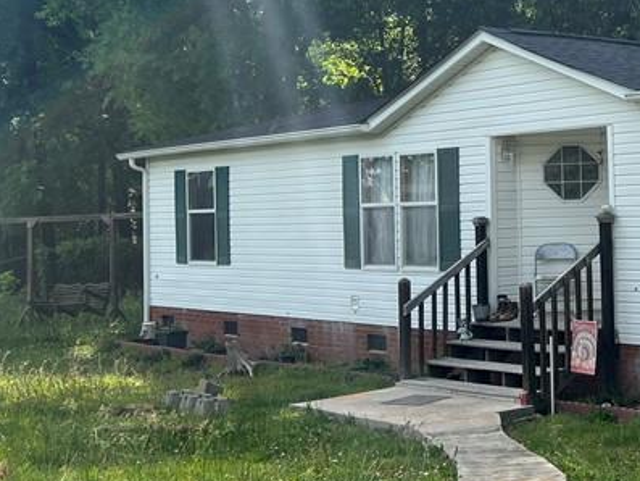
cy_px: 140
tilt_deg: +2.7
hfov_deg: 26.5
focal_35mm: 67
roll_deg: +1.6
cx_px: 717
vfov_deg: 21.8
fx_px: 1239
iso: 50
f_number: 1.5
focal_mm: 5.7
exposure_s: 1/2841
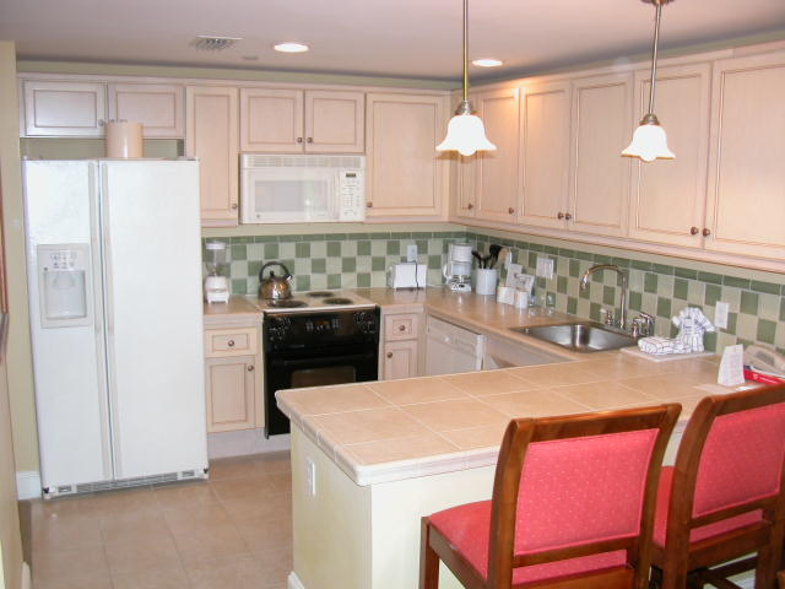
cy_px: 294
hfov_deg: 52.6
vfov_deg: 40.7
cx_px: 392
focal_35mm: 35
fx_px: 794
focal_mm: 8.9
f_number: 2.8
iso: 100
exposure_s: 1/16.2
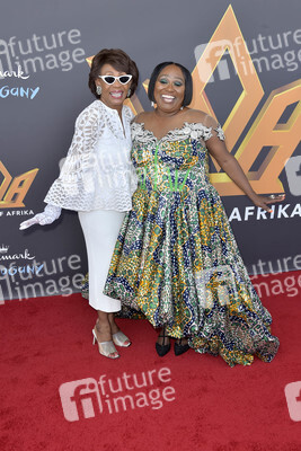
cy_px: 226
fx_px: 401
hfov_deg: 41.1
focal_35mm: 32
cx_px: 150
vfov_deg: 58.7
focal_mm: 32
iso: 250
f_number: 7.1
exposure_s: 1/250
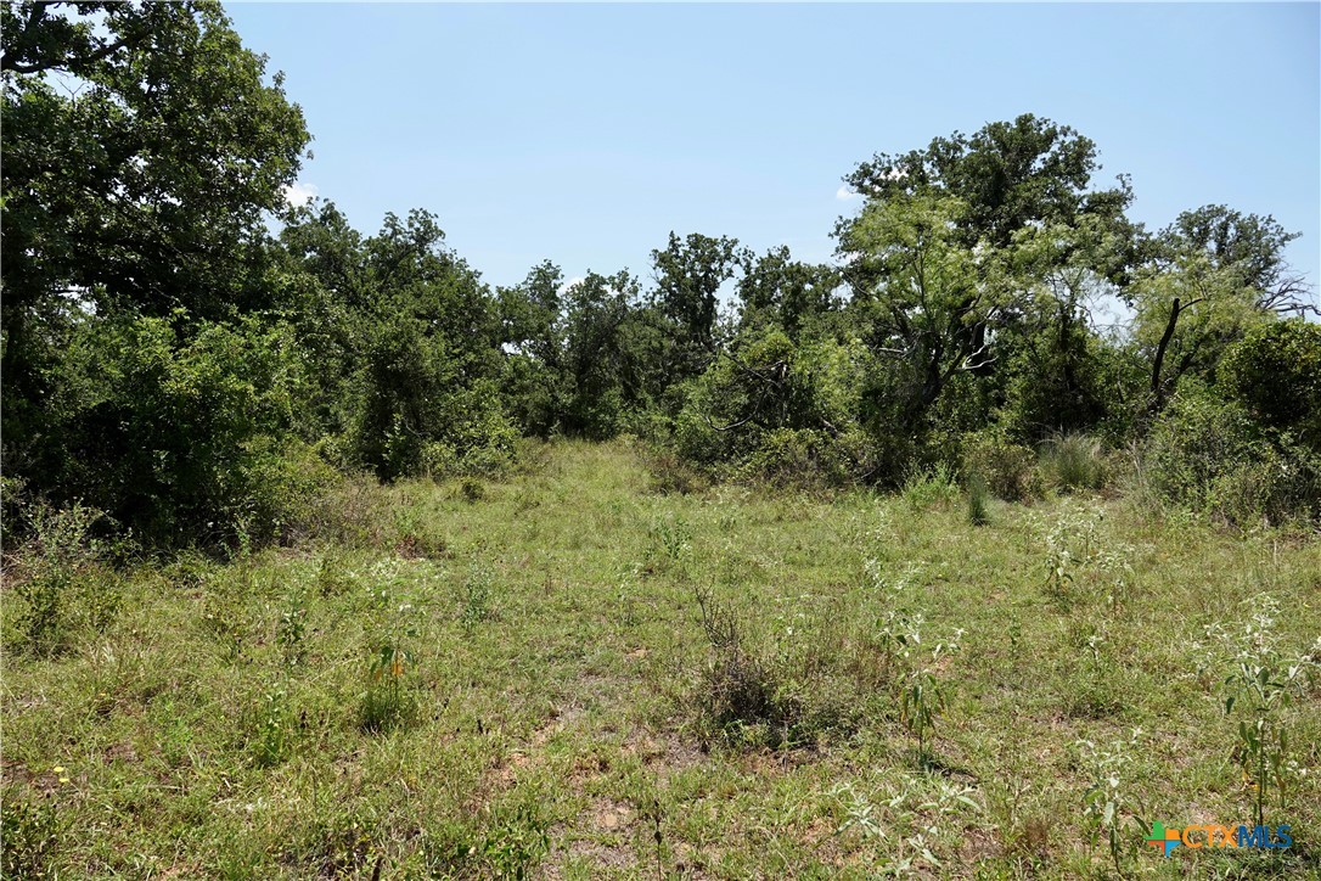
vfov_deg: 53.1
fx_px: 881
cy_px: 440
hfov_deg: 73.7
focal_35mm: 24
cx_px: 660
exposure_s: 1/640
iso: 100
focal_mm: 8.8
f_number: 4
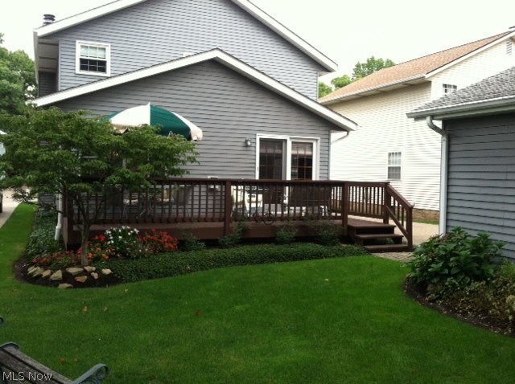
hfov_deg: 52.7
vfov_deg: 40.6
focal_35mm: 35
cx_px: 258
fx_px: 520
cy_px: 192
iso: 100
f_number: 2.8
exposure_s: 1/120
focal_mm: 3.85
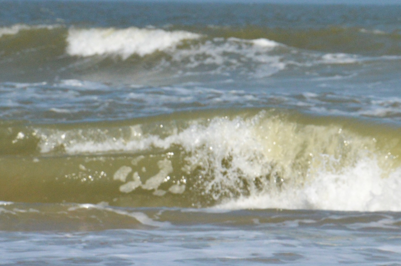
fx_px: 3751
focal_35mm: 337
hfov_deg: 6.1
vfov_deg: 4.1
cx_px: 387
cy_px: 15
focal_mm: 105
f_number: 9
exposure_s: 1/4000
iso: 800
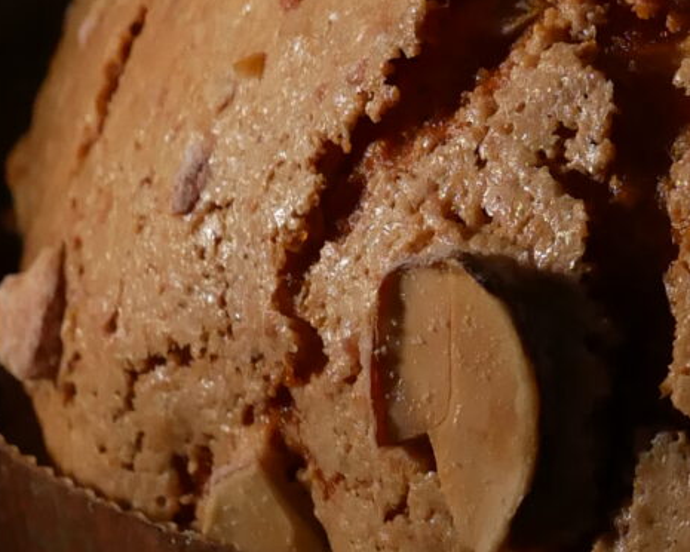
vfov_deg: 7.2
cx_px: 965
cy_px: -40
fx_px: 4391
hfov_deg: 8.8
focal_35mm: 215
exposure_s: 1/100
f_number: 5.6
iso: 800
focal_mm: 20
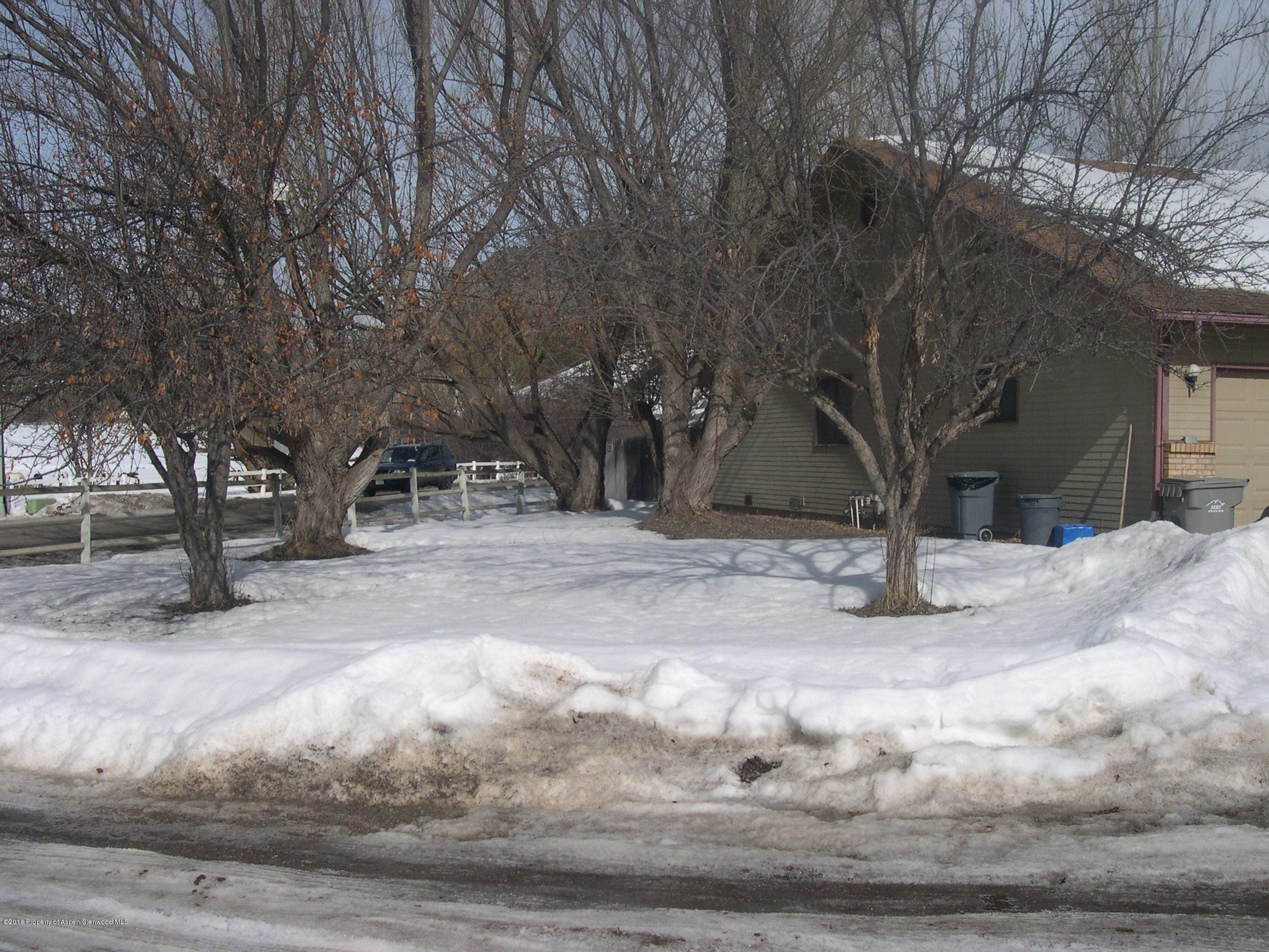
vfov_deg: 37.7
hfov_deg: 49.0
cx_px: 634
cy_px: 476
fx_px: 1393
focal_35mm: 38
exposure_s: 1/433
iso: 100
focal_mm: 8
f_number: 7.6
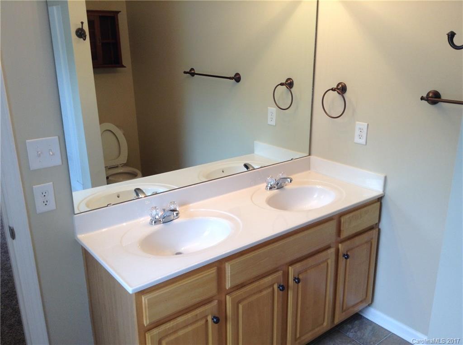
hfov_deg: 55.4
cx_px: 232
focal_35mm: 33
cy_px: 172
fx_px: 441
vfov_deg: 42.8
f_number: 2.4
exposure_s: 1/33
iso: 32
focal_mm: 3.3
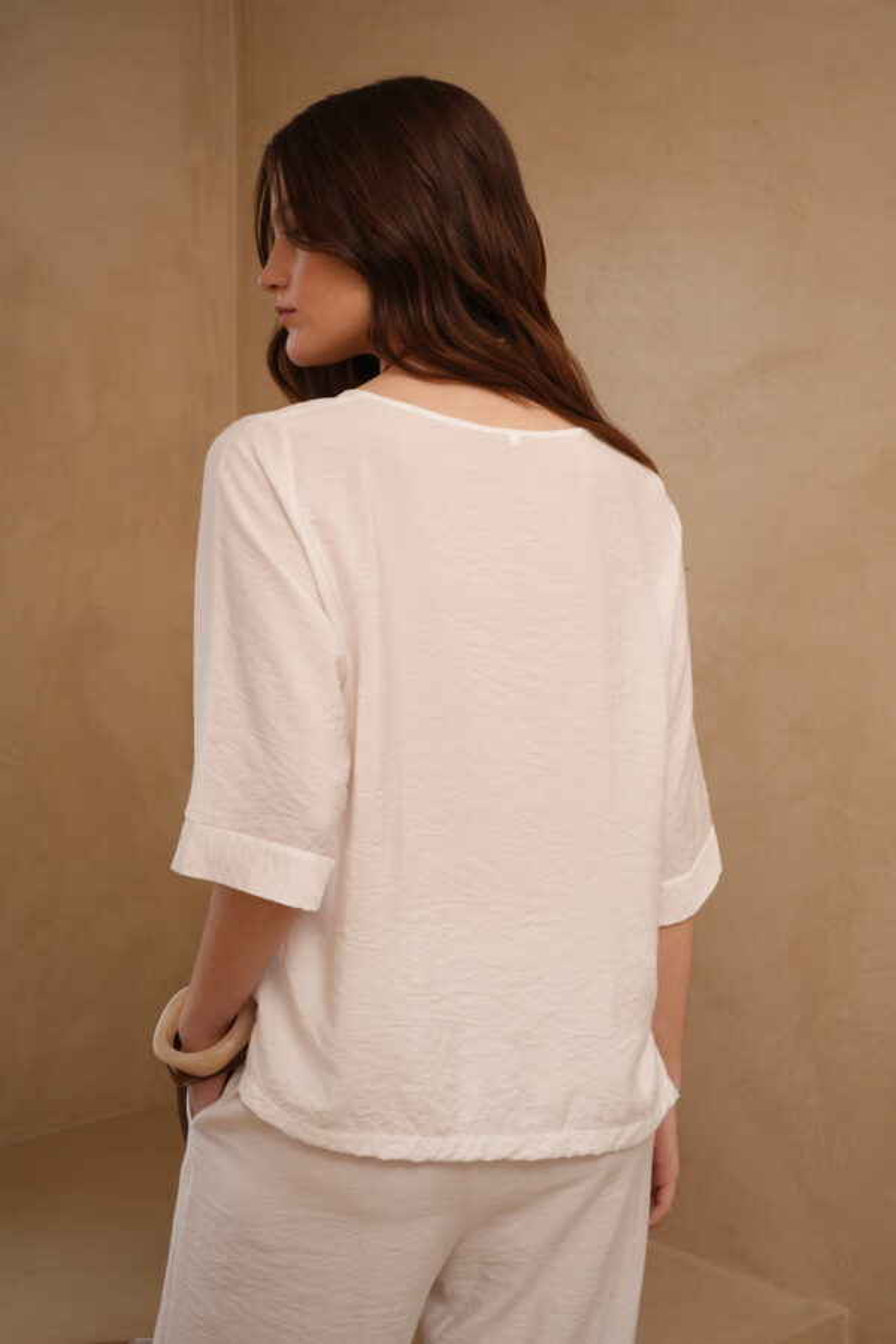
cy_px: 672
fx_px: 1867
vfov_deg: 39.6
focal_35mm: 50
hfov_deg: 27.0
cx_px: 448
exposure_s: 1/125
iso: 640
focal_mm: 50
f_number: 13
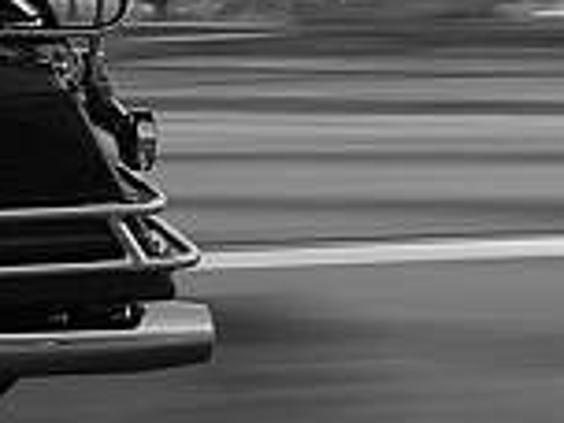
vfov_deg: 9.0
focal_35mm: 163
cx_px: -616
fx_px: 2656
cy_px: -69
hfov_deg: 10.9
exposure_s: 1/60
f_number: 4
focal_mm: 5.8
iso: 50
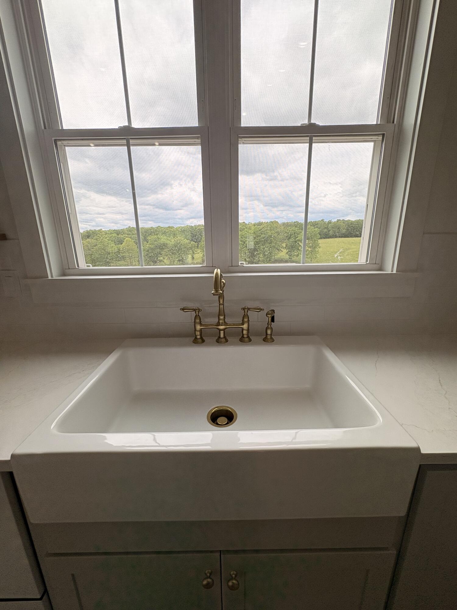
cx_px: 228
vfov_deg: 102.1
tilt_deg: -15.2
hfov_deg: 85.7
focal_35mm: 14
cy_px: 305
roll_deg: +0.6
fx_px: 246
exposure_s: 1/459
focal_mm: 2.22
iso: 64
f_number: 2.2
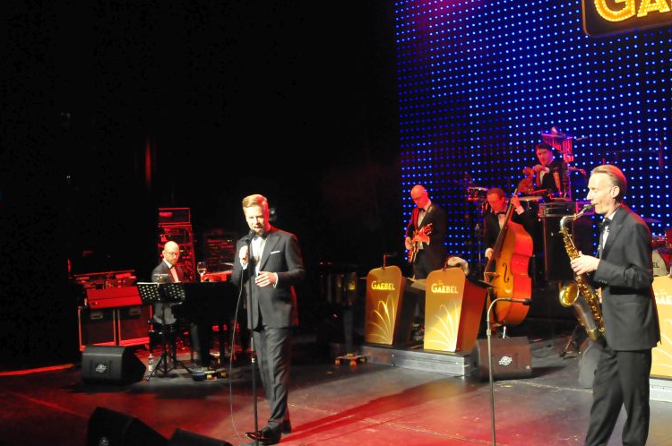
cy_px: 226
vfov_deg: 28.0
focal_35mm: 48
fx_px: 895
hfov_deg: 41.1
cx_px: 315
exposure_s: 1/125
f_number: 3.2
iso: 3200
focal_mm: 24
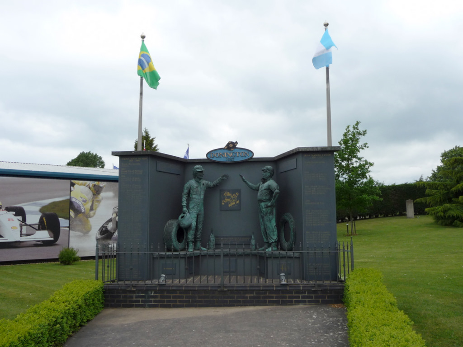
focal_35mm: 30
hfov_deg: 60.0
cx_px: 232
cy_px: 174
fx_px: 401
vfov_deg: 46.8
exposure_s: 1/500
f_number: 3.4
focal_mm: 5
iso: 100
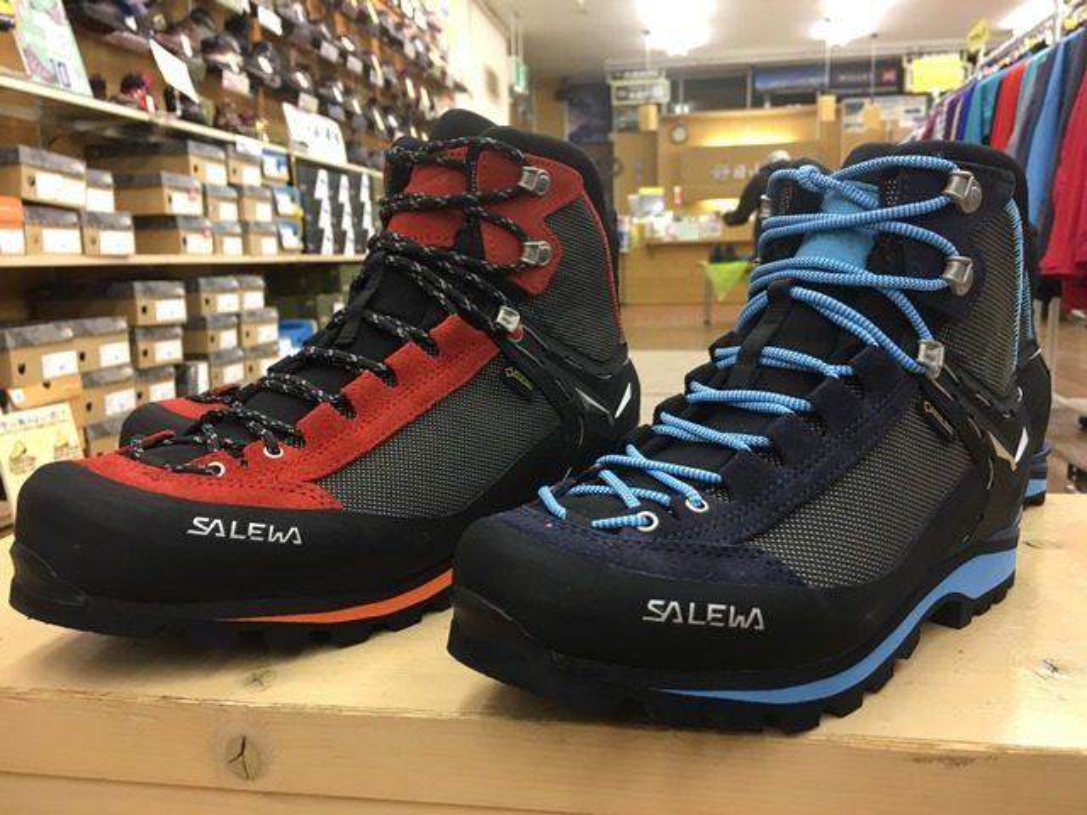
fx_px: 911
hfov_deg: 61.7
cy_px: 408
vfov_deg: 48.2
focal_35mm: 29
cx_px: 544
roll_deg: +2.0
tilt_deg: -8.1
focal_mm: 4.15
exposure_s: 1/30
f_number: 2.2
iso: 64
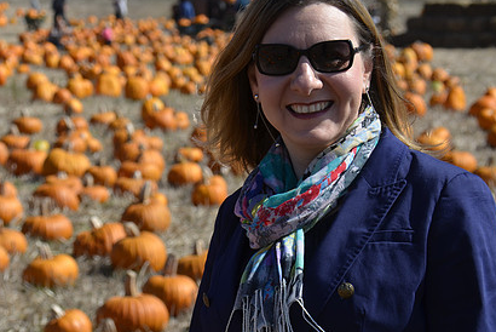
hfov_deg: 12.4
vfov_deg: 8.3
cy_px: 149
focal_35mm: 165
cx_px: 165
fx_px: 2275
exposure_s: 1/250
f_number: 8
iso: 100
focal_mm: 78
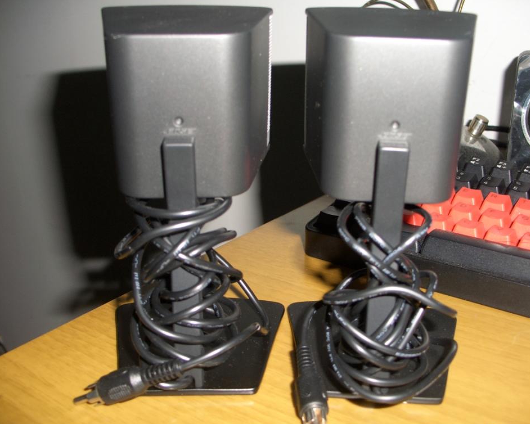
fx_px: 549
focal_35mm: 35
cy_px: 215
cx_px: 277
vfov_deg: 42.2
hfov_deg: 51.5
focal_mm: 7.1
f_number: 2.8
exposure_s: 1/60
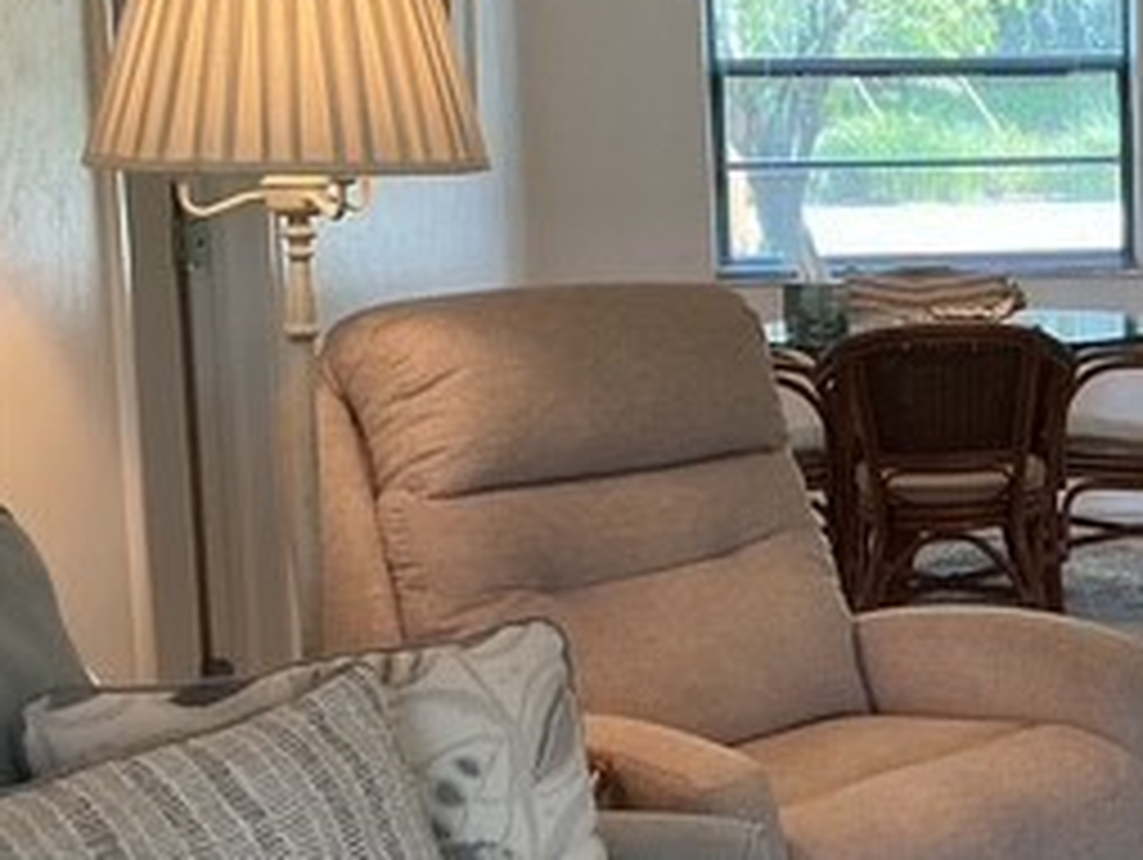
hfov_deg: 24.7
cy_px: 365
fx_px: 2413
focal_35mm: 73
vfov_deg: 20.2
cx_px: 1274
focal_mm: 3
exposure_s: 1/60
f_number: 1.8
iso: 64
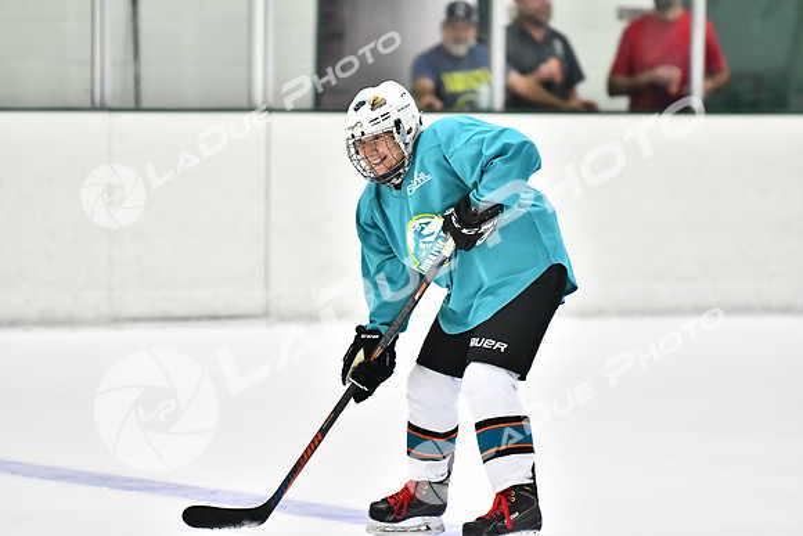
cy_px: 268
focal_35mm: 300
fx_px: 6693
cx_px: 402
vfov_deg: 4.6
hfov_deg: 6.9
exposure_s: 1/1250
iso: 6400
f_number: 2.8
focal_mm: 200
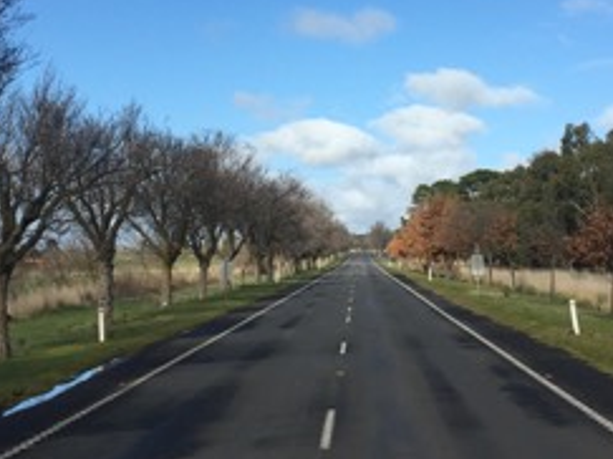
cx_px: 285
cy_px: 71
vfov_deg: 23.2
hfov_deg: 31.2
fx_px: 1097
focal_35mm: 62
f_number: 2.2
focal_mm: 4.15
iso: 32
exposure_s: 1/1721
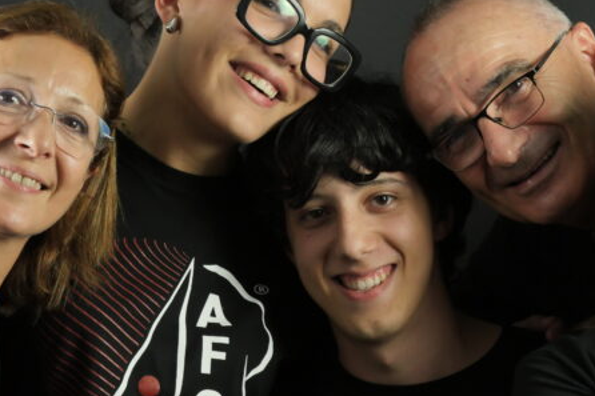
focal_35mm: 215
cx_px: 419
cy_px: 221
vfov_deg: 6.4
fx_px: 3552
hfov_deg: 9.6
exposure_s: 1/160
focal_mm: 60
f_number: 4.5
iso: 1250
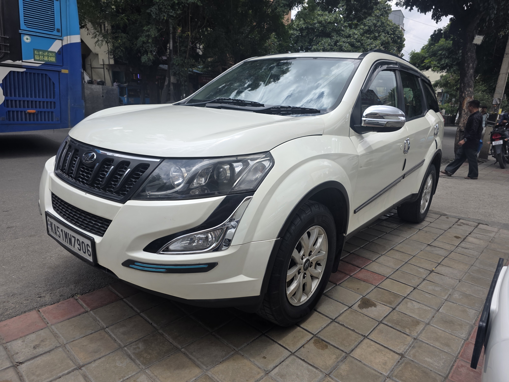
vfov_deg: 58.9
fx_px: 338
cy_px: 191
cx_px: 254
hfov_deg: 73.9
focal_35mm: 23
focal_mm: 6.3
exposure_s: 1/2993
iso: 80
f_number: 1.7
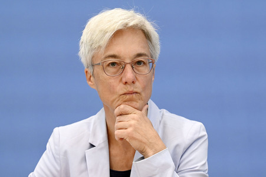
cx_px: 133
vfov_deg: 9.4
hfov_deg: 14.2
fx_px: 1071
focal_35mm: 145
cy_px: 88
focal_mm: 145
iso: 4000
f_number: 6.3
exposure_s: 1/500
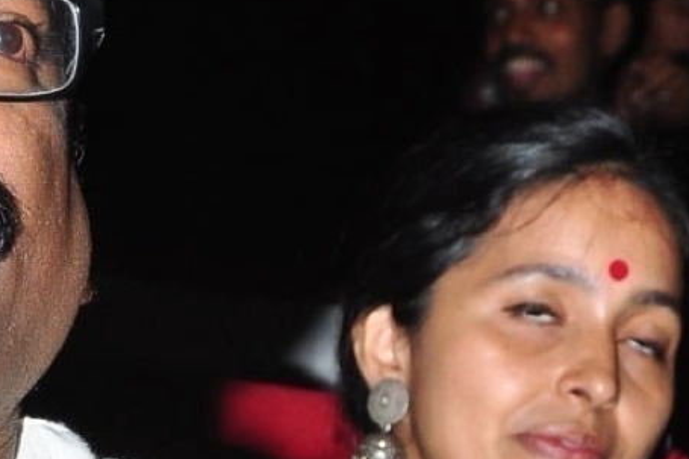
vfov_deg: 3.7
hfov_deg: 5.6
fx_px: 7059
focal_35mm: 369
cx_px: 51
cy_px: 947
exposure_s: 1/125
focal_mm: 62
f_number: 11
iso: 500
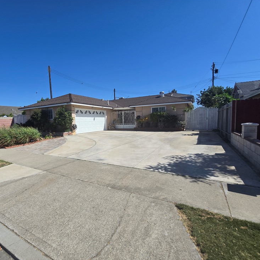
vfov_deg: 87.4
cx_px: 102
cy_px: 133
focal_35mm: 16
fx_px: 136
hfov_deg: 86.2
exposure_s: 1/3707
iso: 50
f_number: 2.2
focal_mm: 2.2
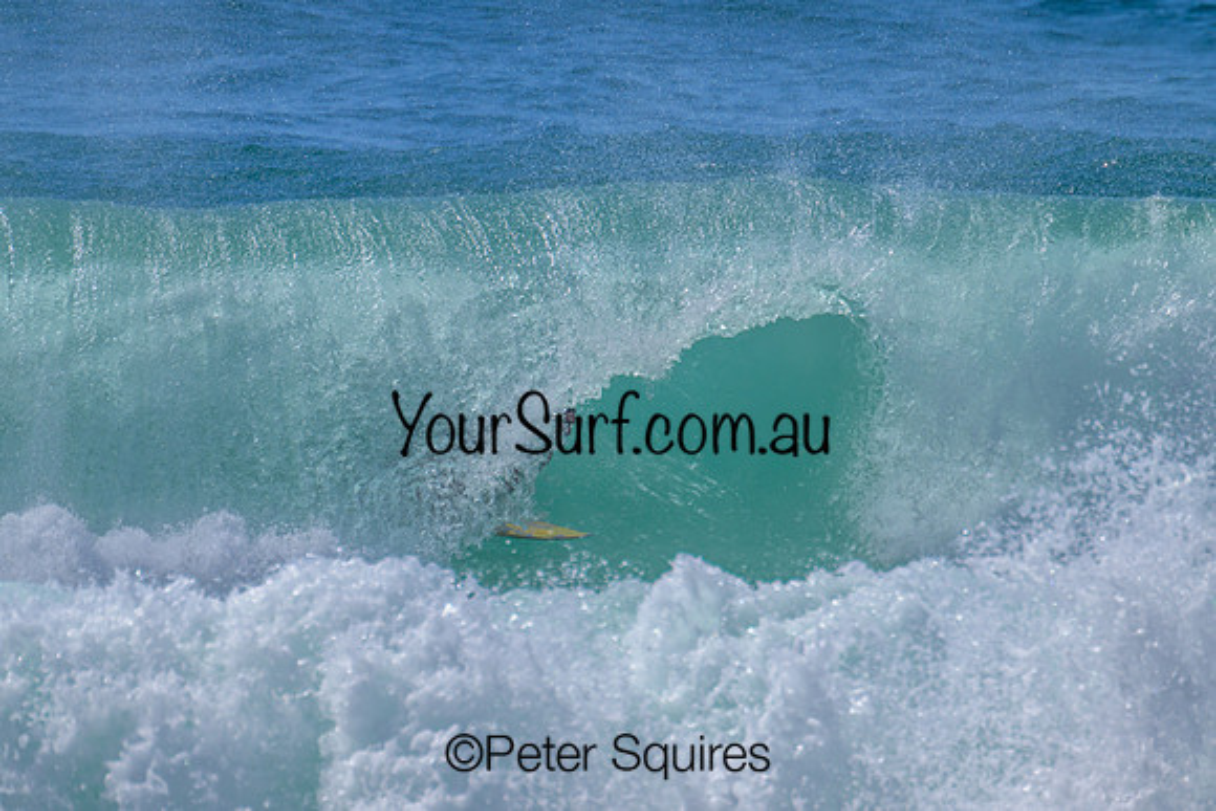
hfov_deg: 2.3
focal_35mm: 907
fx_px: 30646
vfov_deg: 1.5
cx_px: 527
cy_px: 386
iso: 500
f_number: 11
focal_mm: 800
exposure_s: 1/2000
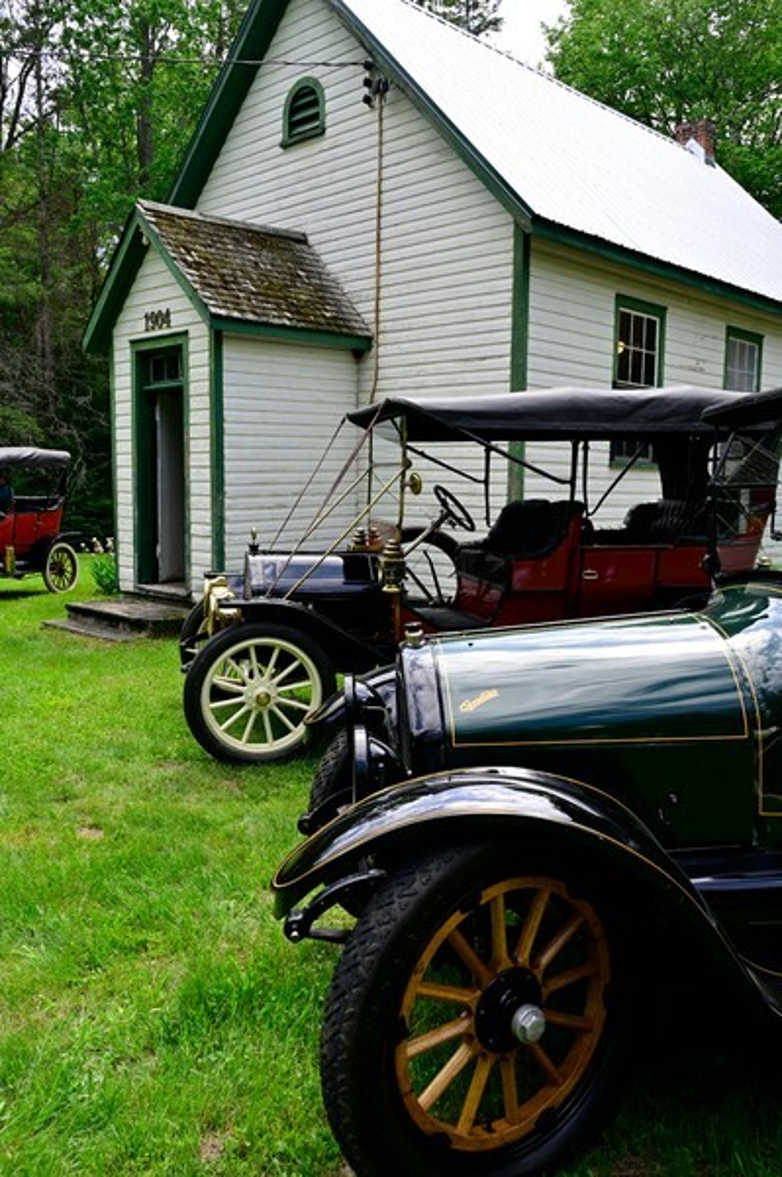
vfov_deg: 63.7
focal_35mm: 29
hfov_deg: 44.9
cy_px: 588
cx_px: 391
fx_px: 946
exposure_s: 1/250
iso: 320
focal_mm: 29
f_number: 9
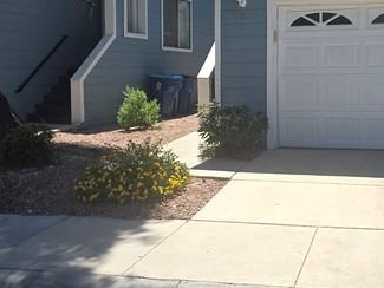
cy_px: 93
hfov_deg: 44.1
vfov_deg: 34.8
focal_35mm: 41
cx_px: 292
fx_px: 455
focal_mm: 2.2
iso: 40
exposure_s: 1/1628
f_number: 1.9
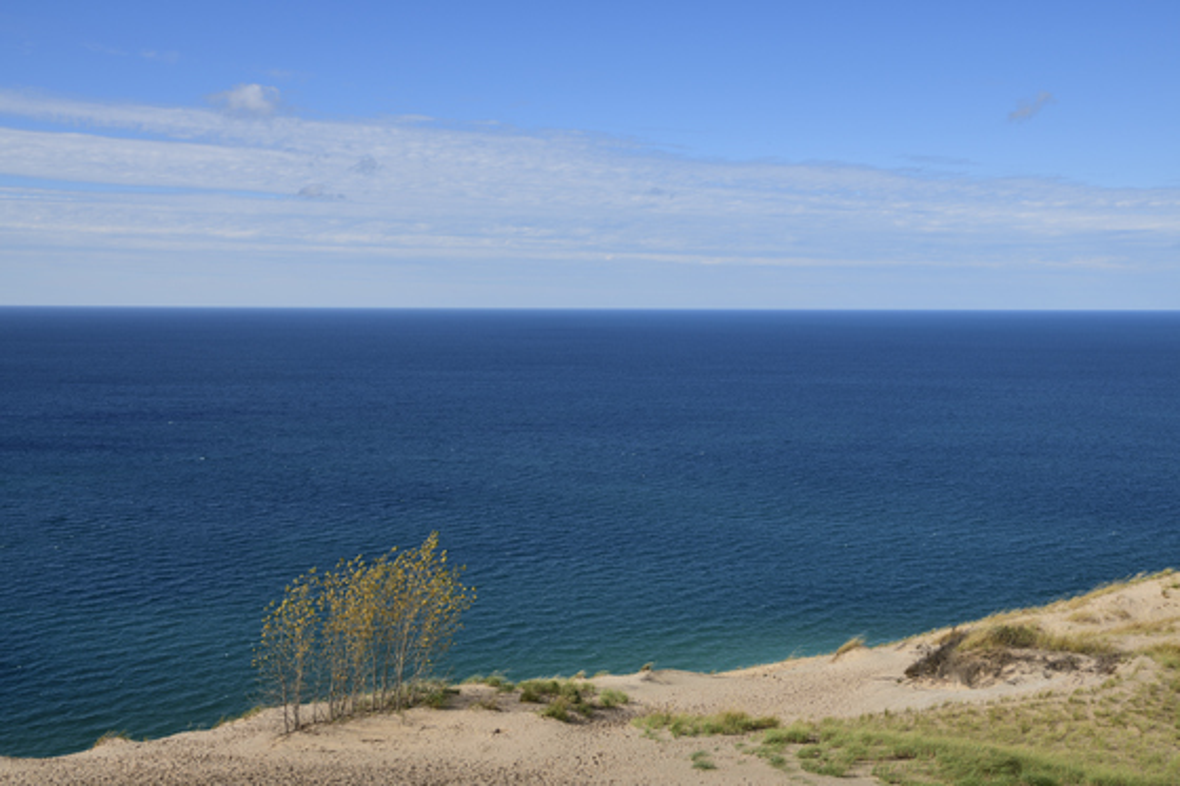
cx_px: 590
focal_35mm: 40
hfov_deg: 48.5
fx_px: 1311
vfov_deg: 33.4
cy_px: 393
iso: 64
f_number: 11
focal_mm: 40
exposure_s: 1/160
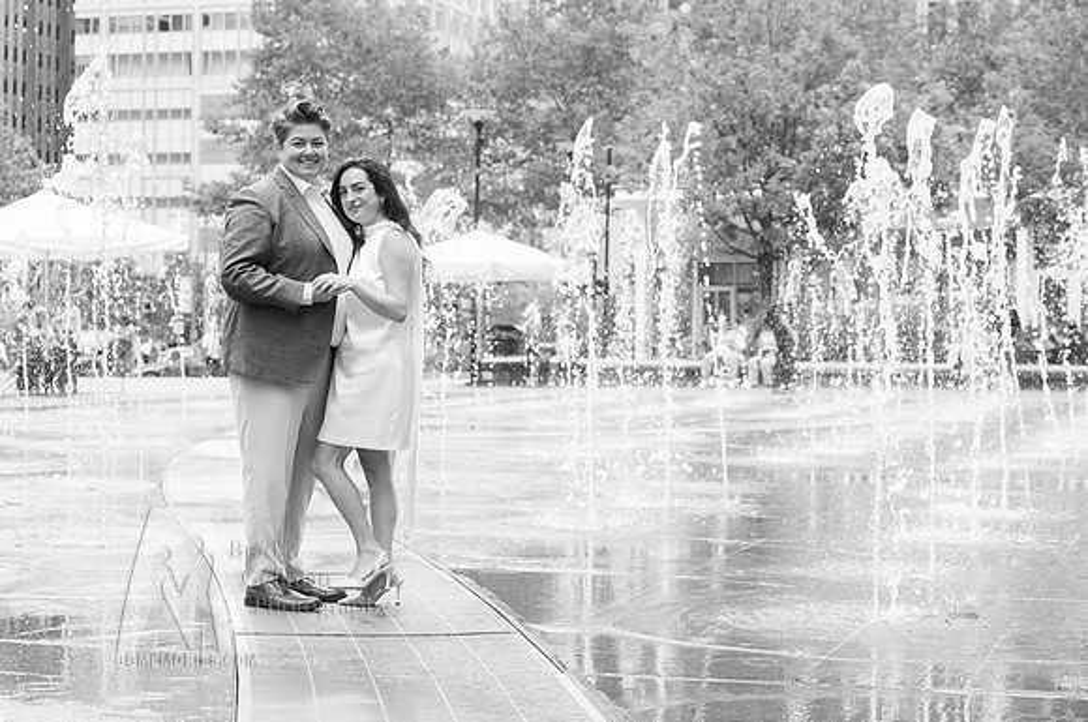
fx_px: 2290
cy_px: 340
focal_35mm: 76
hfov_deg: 26.7
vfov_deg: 17.9
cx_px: 508
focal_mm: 70
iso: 800
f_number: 5
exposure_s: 1/320
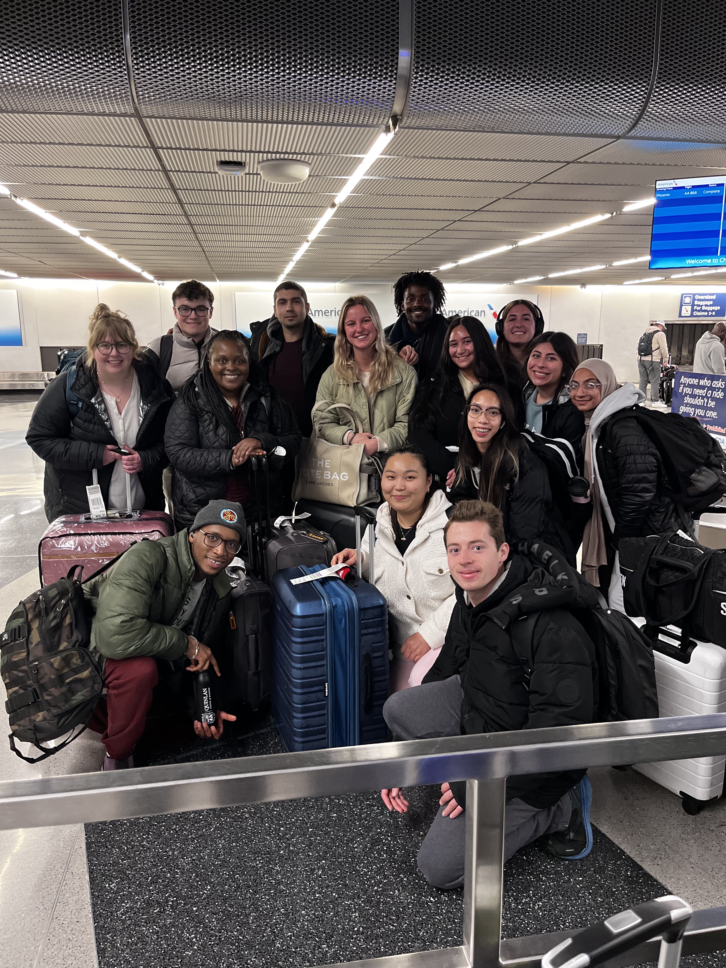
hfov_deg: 53.1
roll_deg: +0.4
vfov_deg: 67.3
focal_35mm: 26
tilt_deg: -12.9
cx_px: 363
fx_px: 727
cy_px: 484
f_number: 1.6
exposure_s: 1/40
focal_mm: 5.1
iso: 400
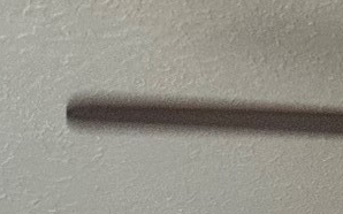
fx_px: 1635
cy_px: 1121
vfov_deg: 5.4
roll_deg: -0.5
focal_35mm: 175
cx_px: 458
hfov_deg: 11.6
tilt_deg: -7.8
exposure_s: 1/60
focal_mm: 6.86
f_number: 1.78
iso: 160
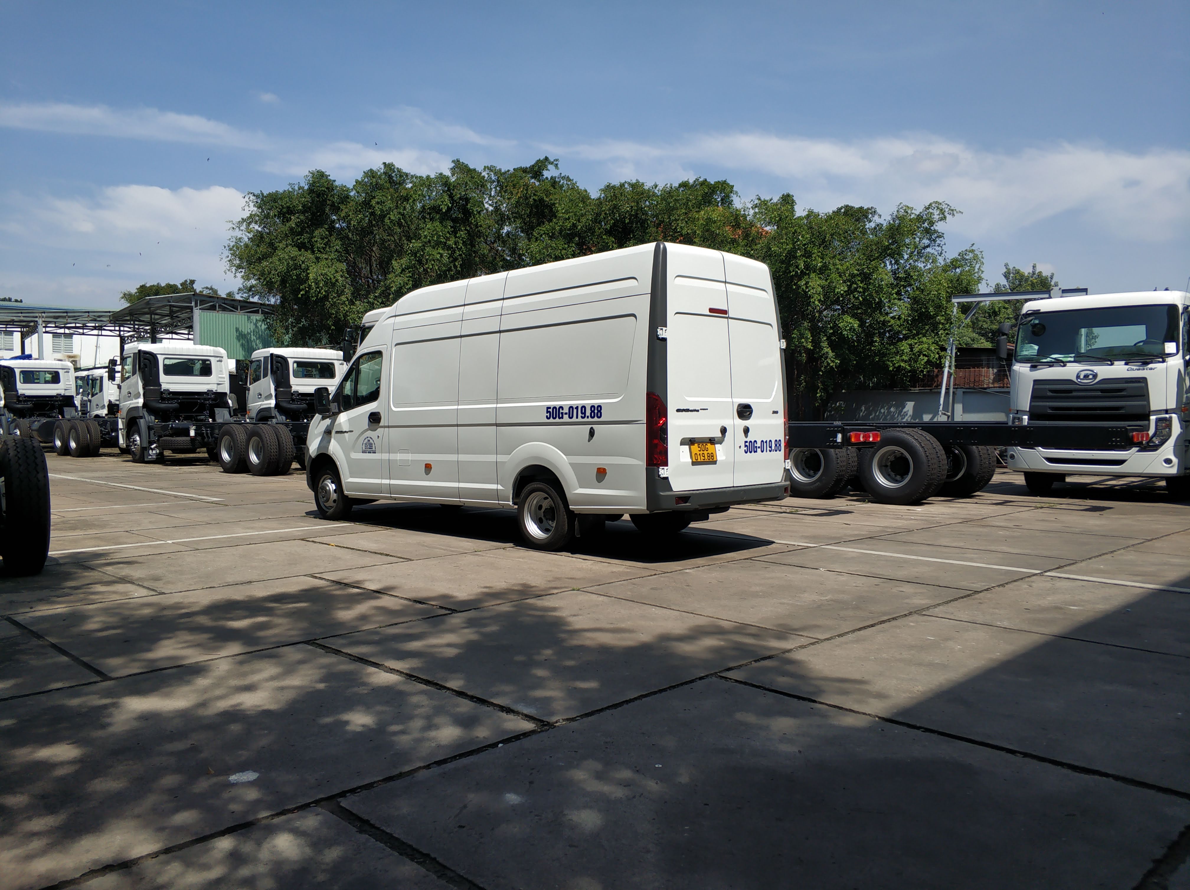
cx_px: 595
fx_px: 927
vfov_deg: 51.3
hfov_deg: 65.4
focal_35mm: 27
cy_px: 445
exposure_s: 1/1807
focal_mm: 3.82
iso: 101
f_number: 1.8
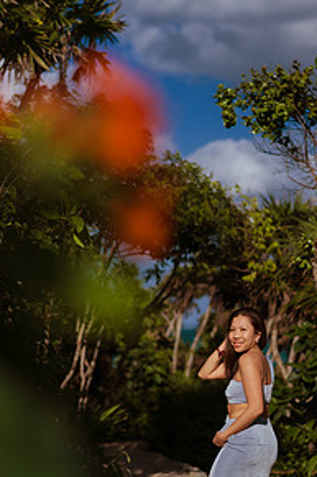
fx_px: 1190
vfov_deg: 22.6
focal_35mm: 90
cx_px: 191
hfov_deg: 15.2
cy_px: 299
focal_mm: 58
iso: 50
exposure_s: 1/8000
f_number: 2
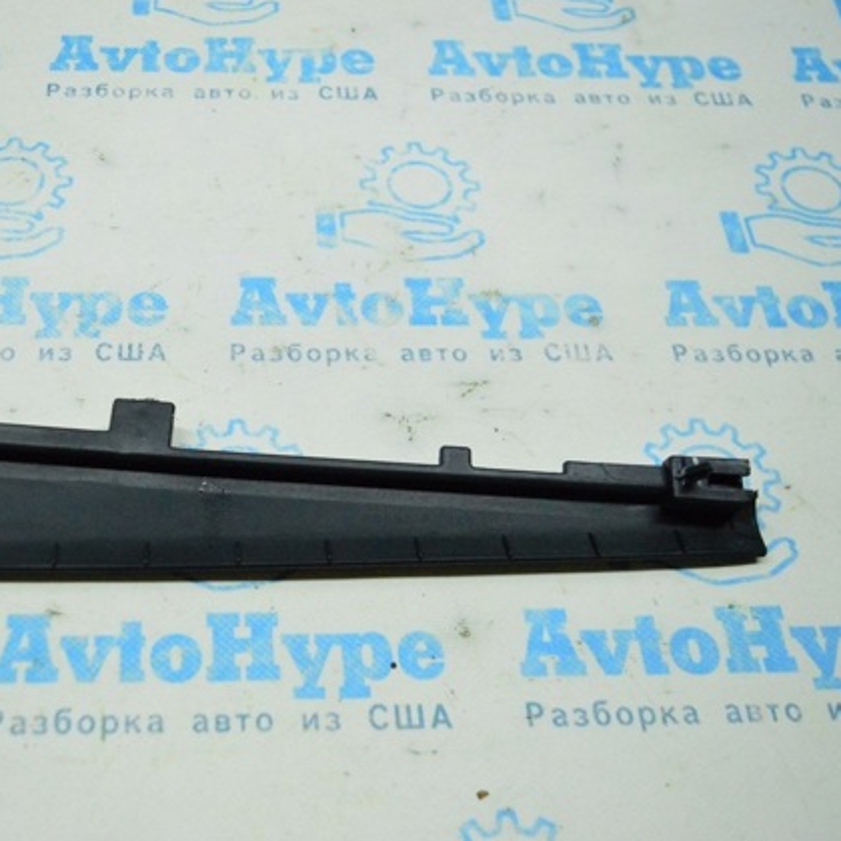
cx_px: 218
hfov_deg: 37.0
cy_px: 417
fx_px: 1227
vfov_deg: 37.8
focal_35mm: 45
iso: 6400
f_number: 4
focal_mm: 23
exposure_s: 1/1000
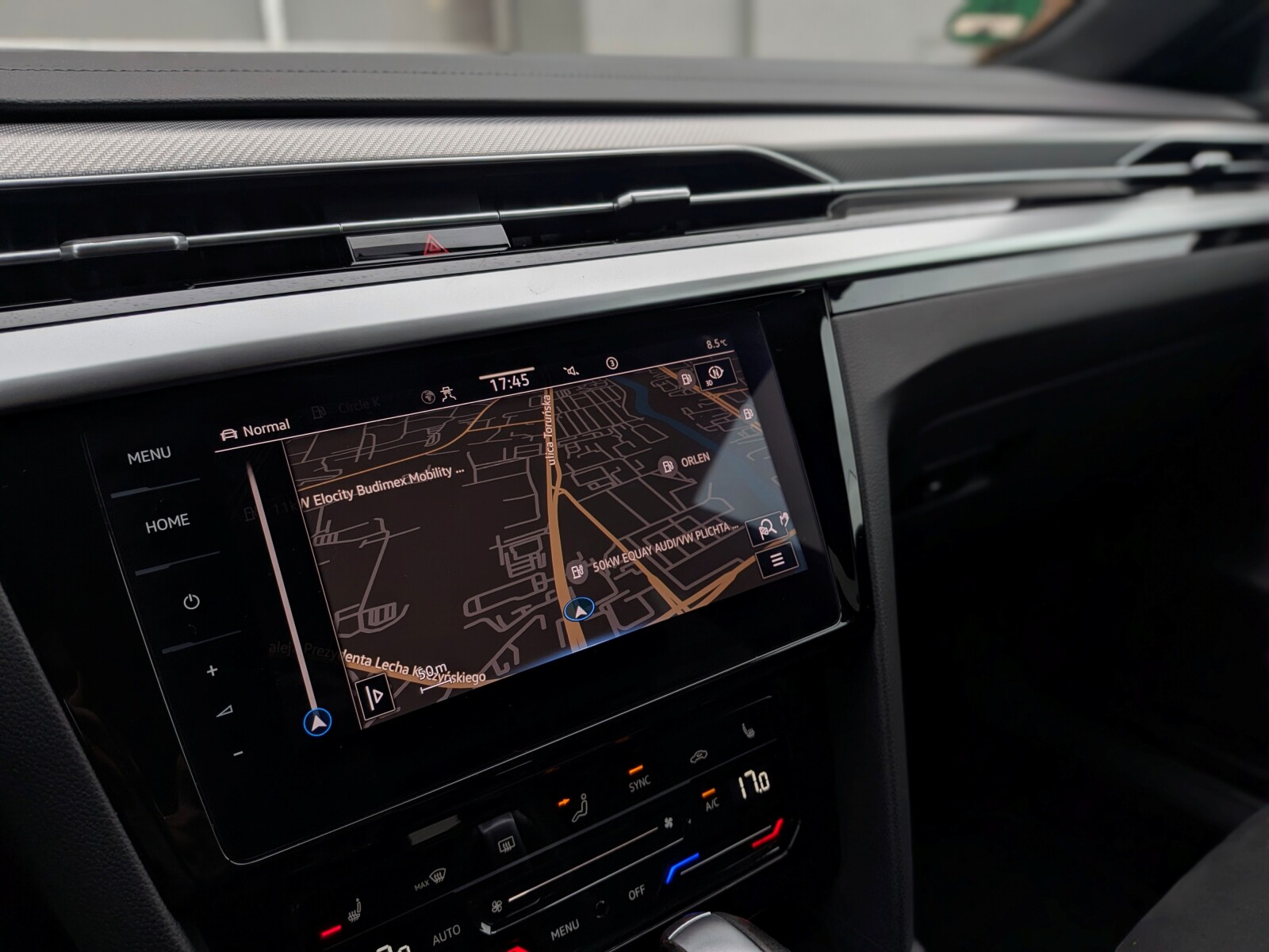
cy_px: 476
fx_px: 880
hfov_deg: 71.6
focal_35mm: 24
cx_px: 634
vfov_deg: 56.8
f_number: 1.7
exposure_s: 1/407
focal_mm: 4.53
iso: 48
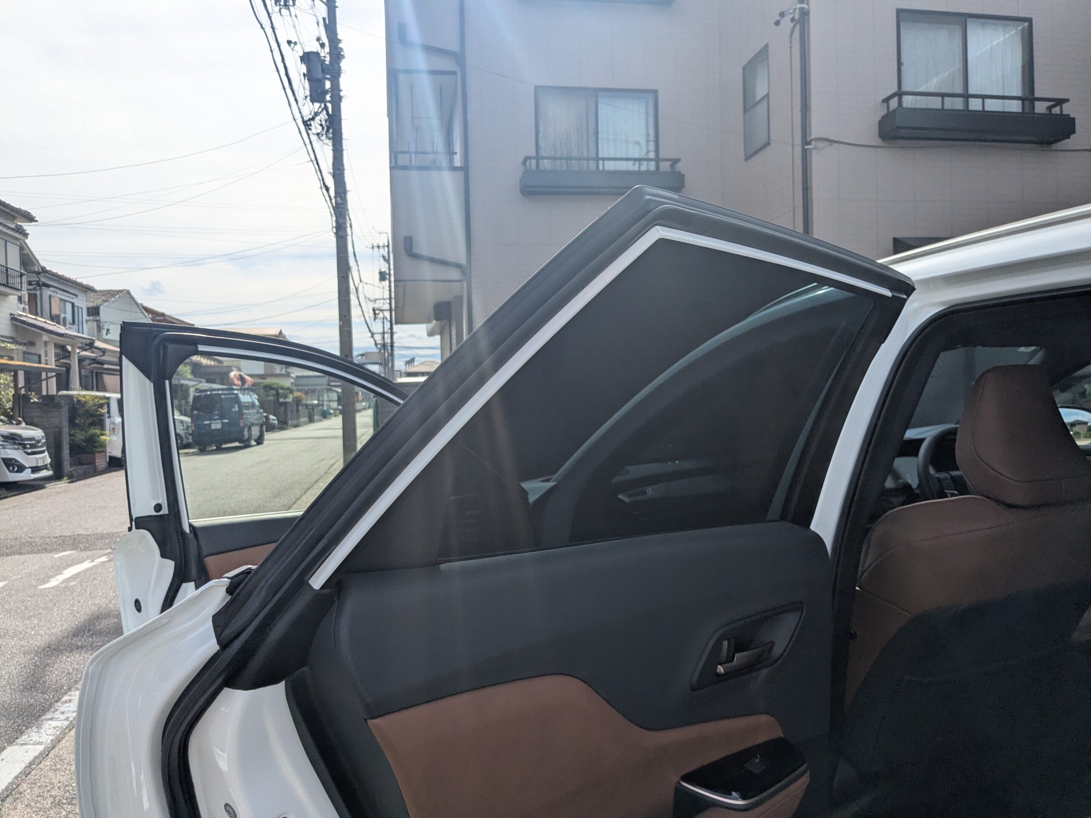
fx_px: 851
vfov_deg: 51.4
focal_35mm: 27
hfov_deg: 65.3
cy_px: 409
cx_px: 546
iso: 52
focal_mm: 4.38
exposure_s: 1/3891
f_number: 1.73
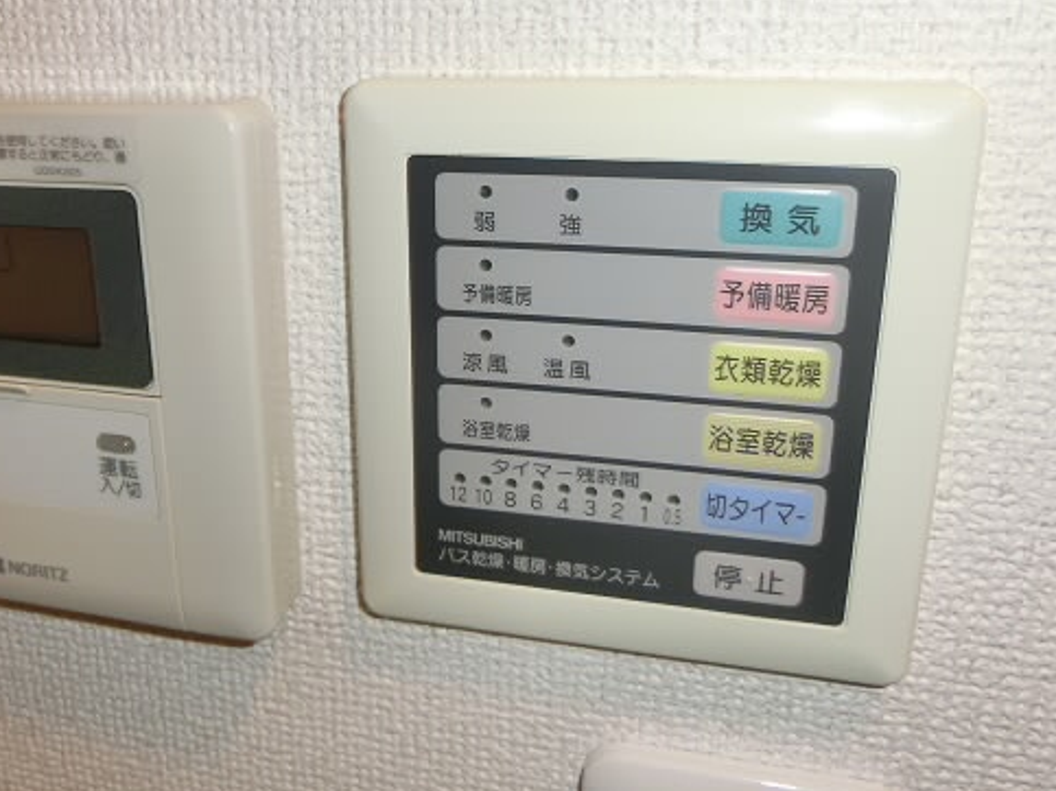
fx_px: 1098
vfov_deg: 39.5
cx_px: 416
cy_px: 331
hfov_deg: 51.0
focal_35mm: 36
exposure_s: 1/30
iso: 80
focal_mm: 4.24
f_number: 3
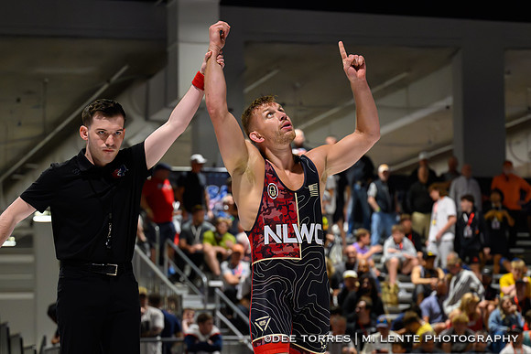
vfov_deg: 11.6
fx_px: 1735
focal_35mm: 118
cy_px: 290
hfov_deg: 17.4
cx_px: 251
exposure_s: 1/640
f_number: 2.8
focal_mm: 70
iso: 6400
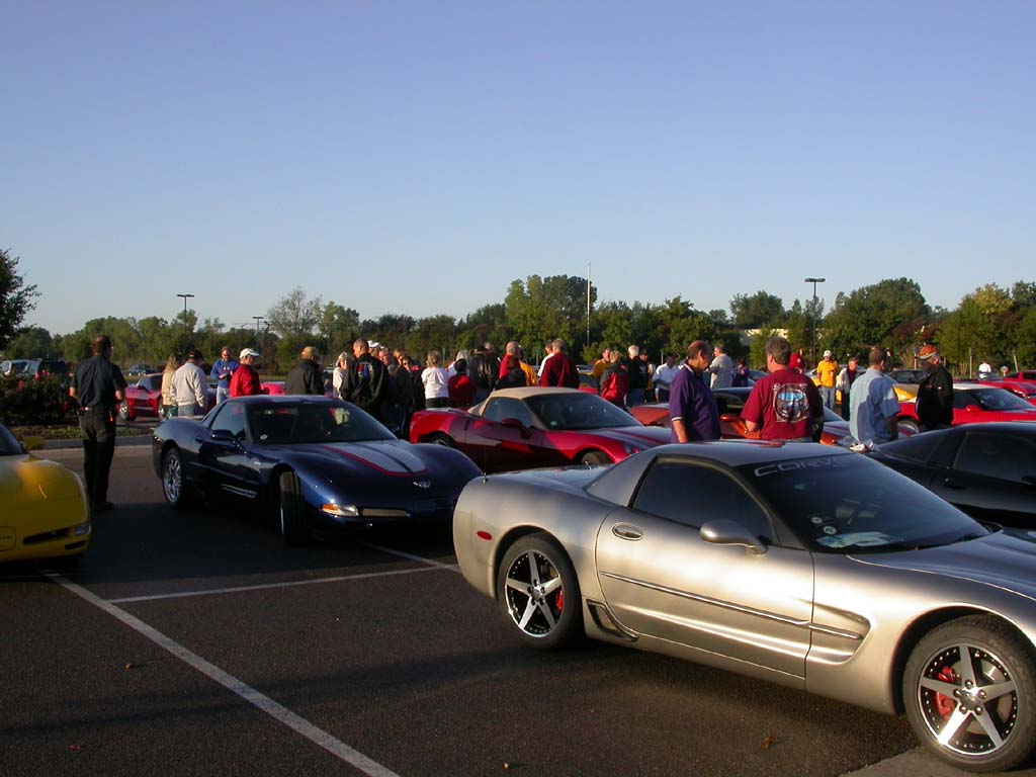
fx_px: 1137
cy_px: 388
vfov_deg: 37.7
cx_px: 518
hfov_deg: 49.0
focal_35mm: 38
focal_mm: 7.85
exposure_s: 1/291
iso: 100
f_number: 6
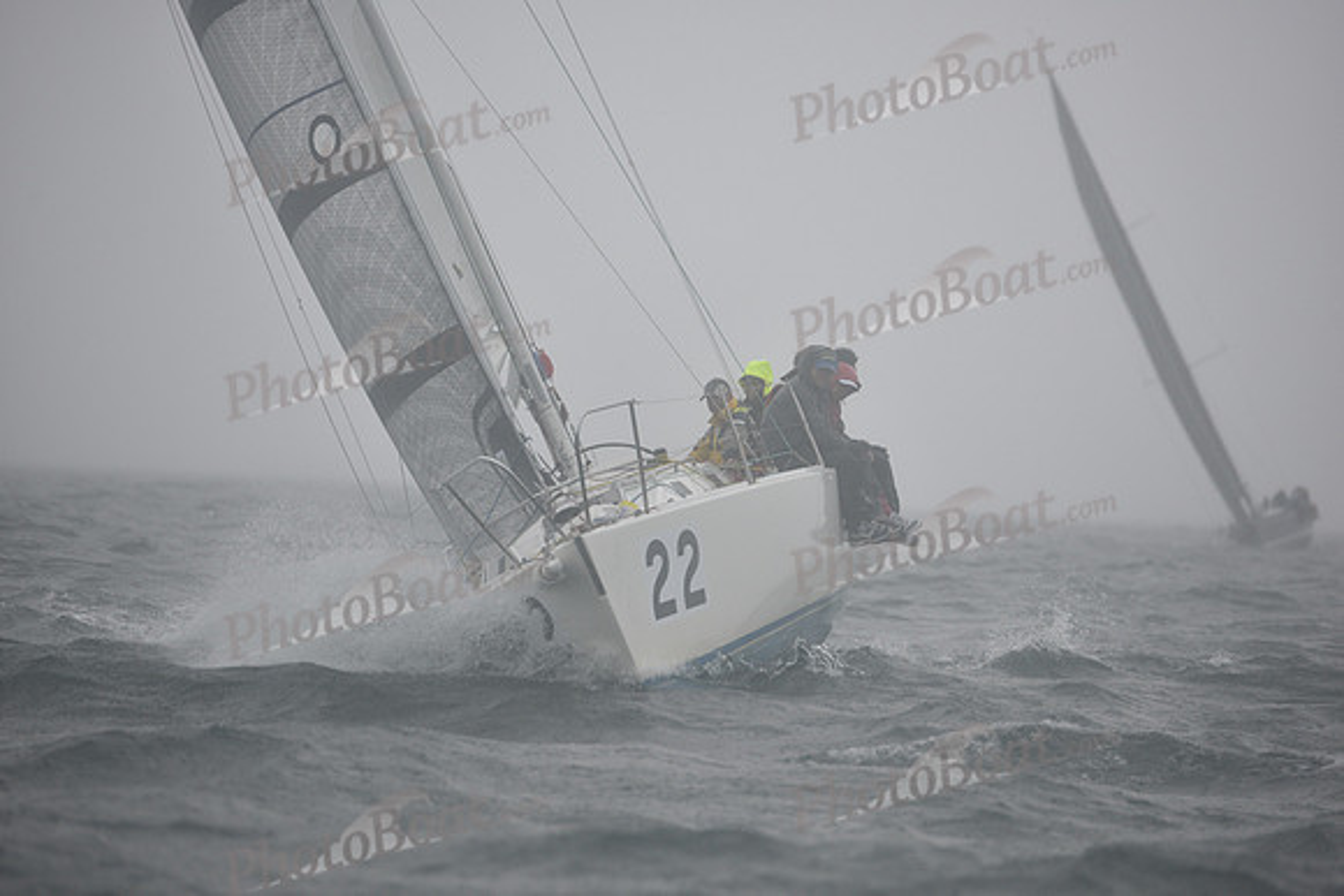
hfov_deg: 10.3
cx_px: 672
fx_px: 7468
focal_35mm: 200
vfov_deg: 6.9
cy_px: 448
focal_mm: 200
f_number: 3.5
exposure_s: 1/640
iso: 400
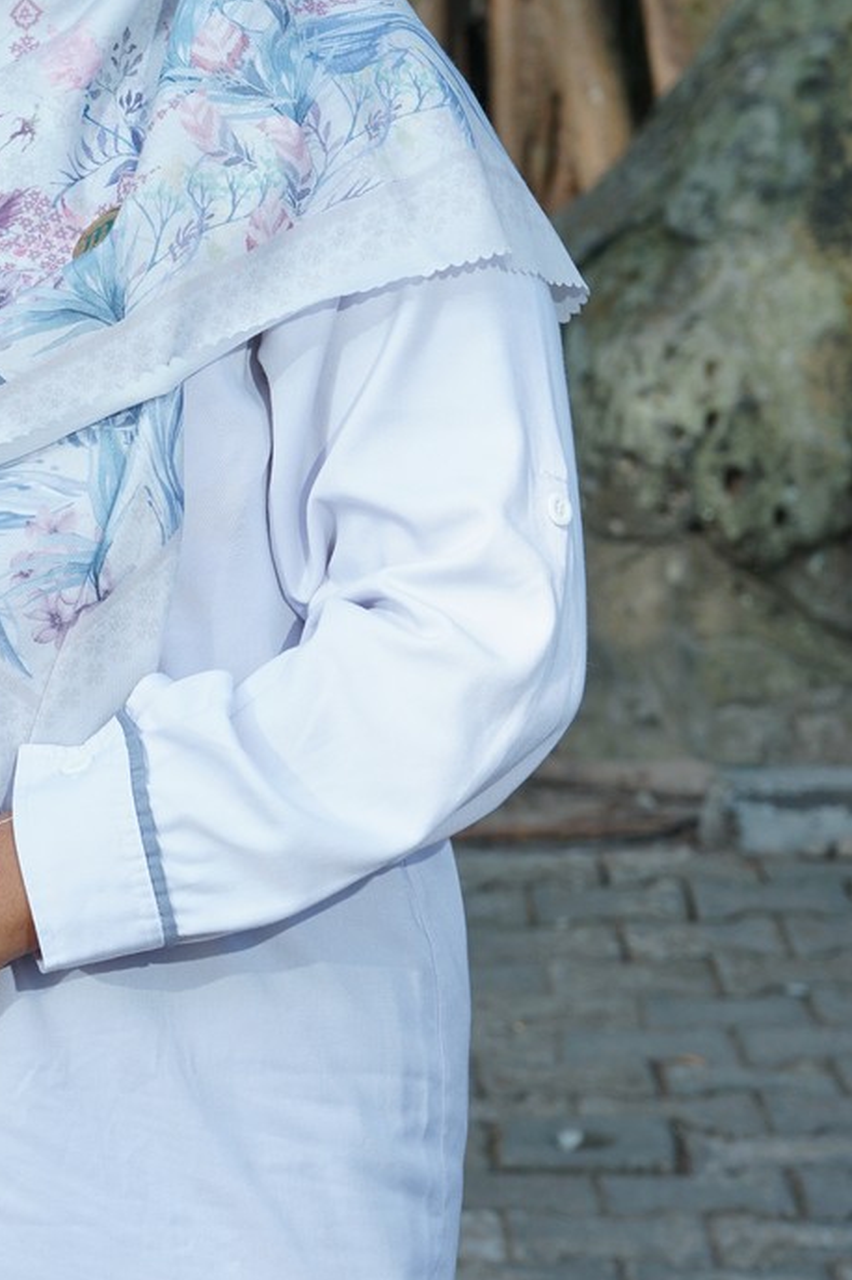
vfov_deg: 17.0
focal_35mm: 120
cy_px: 480
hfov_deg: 11.3
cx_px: -2
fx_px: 4264
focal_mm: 55
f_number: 6.3
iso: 160
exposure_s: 1/160
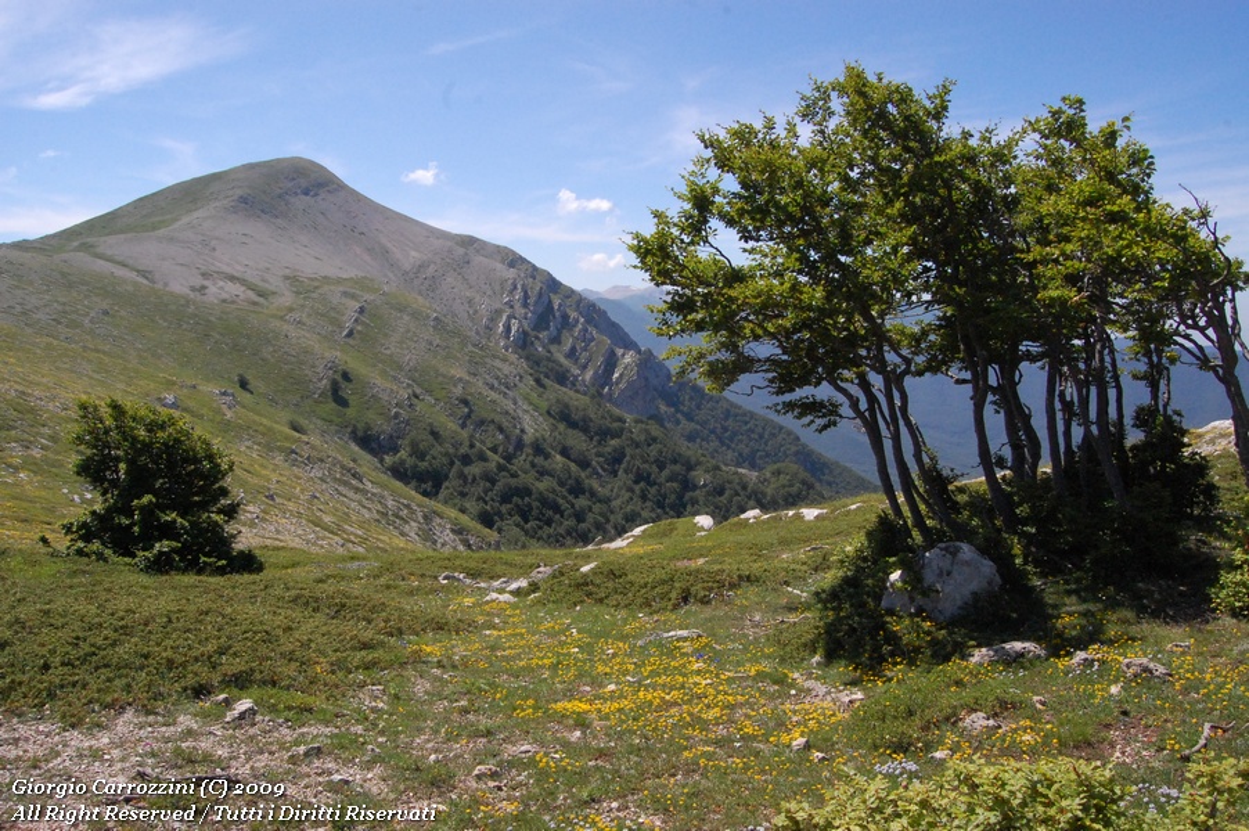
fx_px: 936
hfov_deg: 67.4
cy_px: 416
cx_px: 624
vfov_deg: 47.9
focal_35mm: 27
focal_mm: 18
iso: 1600
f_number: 16
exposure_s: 1/1000
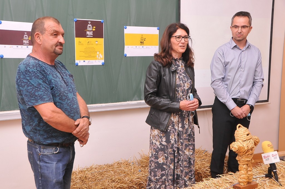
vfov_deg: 28.9
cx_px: 142
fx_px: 368
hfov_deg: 42.4
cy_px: 94
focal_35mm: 46
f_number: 7.1
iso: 800
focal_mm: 31
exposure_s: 1/60
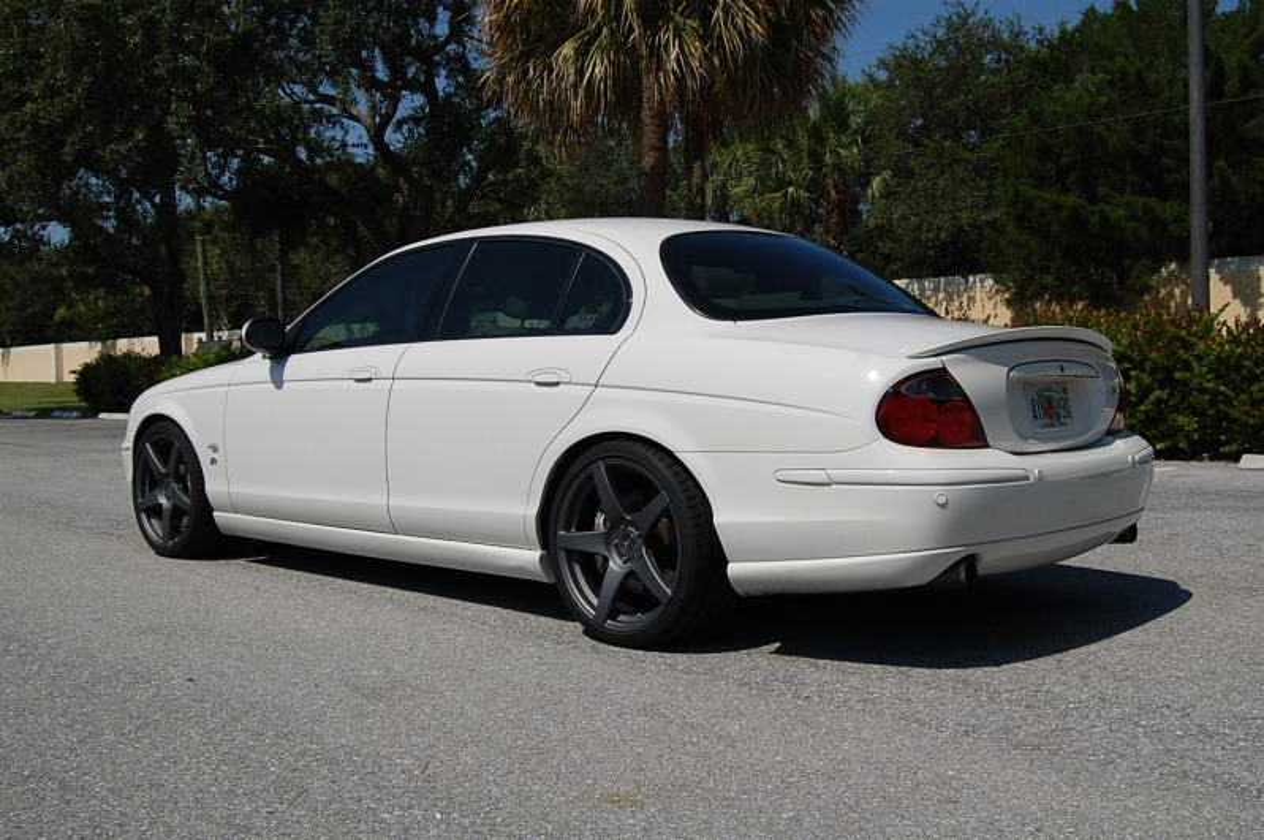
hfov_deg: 53.2
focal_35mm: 36
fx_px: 1263
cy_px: 420
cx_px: 632
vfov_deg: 36.8
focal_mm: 24
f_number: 11
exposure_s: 1/500
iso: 200
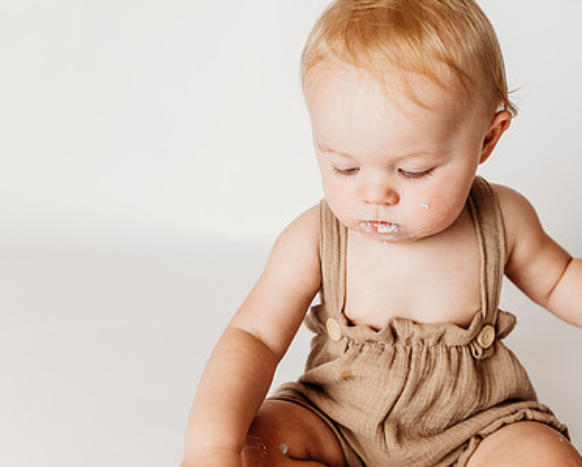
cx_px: 360
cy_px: 213
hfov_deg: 51.0
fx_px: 603
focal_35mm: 35
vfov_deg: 42.2
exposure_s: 1/200
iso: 100
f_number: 2.8
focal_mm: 24
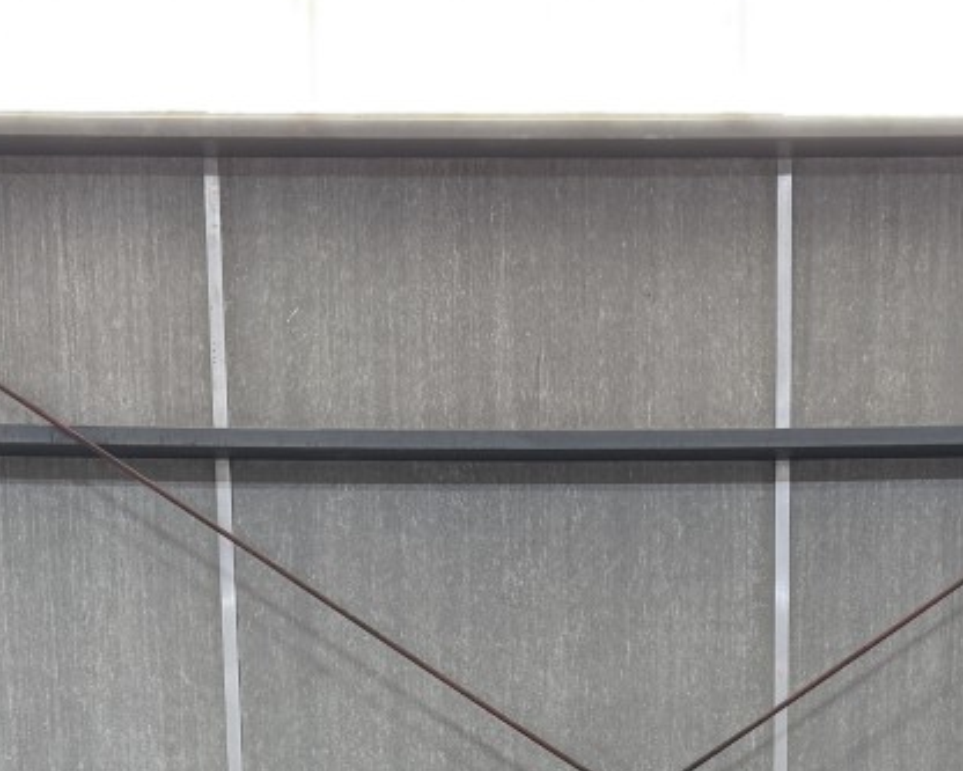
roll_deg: +0.4
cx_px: 602
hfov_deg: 23.5
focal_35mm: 81
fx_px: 2309
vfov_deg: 17.2
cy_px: 1141
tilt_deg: -9.0
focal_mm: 6.76
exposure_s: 1/60
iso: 125
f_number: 1.78
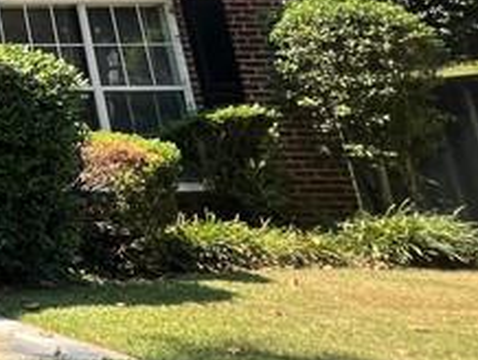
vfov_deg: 22.2
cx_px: -539
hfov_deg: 17.7
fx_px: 843
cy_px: -70
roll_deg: -0.3
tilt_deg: +18.0
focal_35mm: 61
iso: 32
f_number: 1.8
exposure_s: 1/231
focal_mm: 1.57
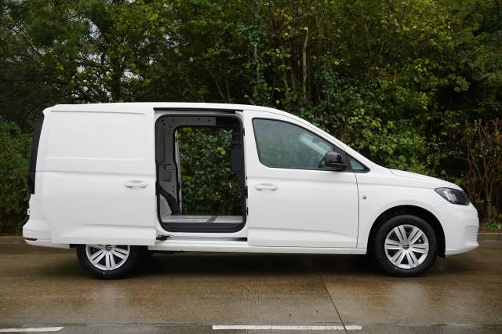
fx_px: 577
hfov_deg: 47.0
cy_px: 167
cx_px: 251
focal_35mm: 41
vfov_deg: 32.3
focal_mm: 41.4
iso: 160
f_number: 4
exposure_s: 1/160
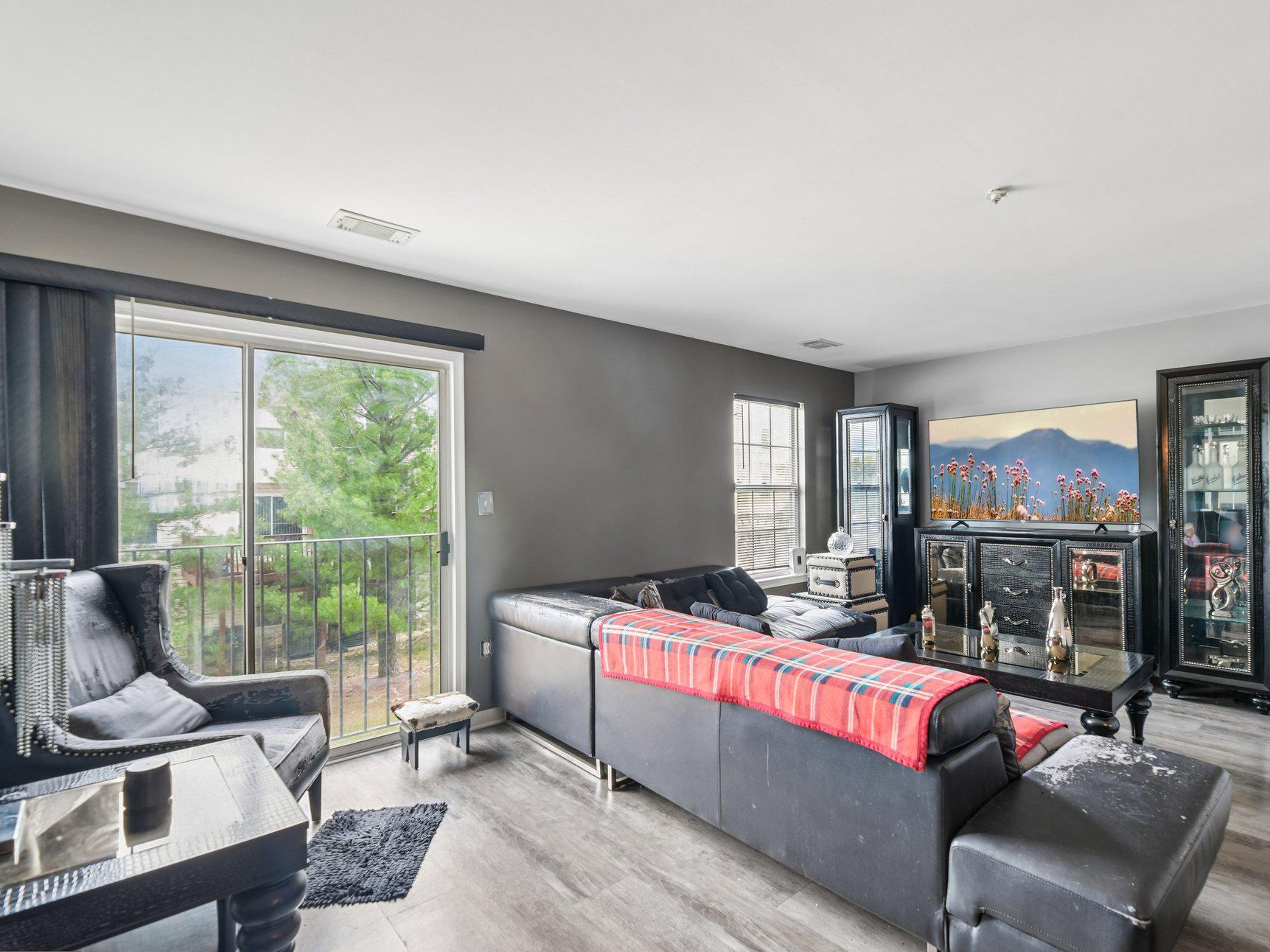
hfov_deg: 94.4
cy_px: 502
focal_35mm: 16
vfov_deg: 78.0
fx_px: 587
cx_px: 672
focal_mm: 14
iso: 400
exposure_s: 1/6
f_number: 8
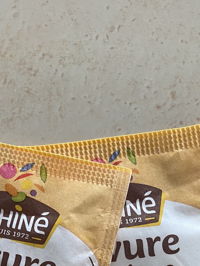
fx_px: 462
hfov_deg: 24.3
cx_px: 71
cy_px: 315
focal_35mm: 60
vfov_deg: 28.3
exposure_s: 1/63
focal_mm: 4.25
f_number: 1.8
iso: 125
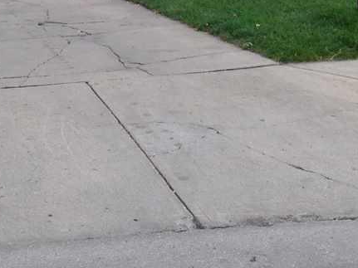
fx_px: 1013
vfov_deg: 14.6
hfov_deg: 19.8
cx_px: 54
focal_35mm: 98
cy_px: -57
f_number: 2.4
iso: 50
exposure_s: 1/185
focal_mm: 4.12
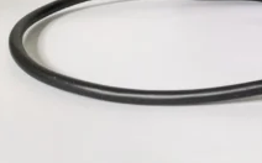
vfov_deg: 14.7
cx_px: 365
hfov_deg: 22.2
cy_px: -95
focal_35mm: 81
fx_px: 578
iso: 115
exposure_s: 1/25
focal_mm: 4.38
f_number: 1.73
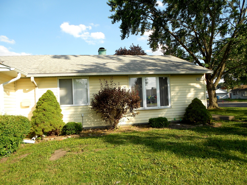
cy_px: 92
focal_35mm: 26
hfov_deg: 67.3
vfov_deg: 53.1
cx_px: 124
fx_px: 186
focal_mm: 4.6
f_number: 3.2
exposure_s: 1/500
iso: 80
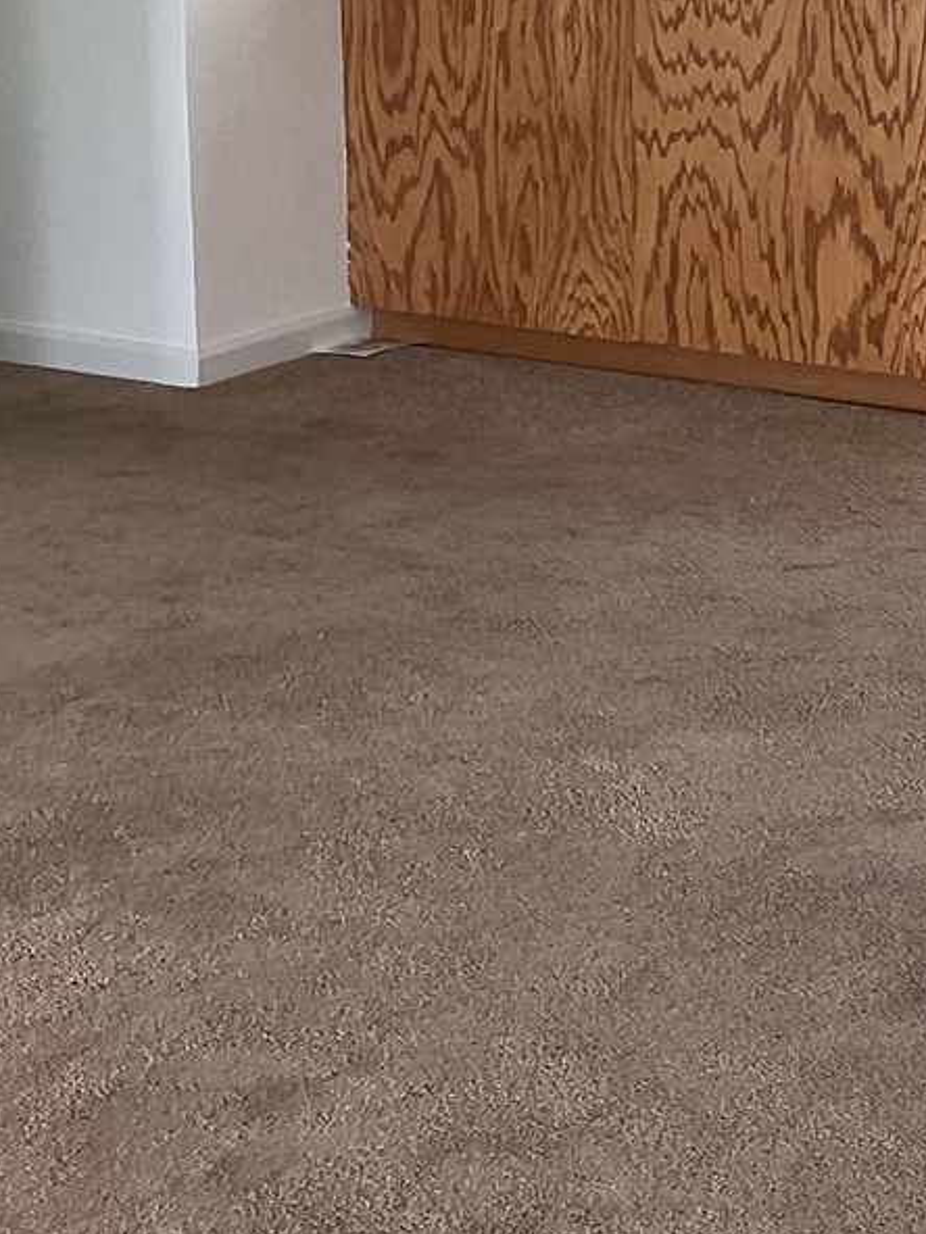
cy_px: 327
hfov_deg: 15.4
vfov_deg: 20.7
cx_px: 951
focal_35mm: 94
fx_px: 3353
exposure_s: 1/60
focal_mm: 3
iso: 50
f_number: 1.8
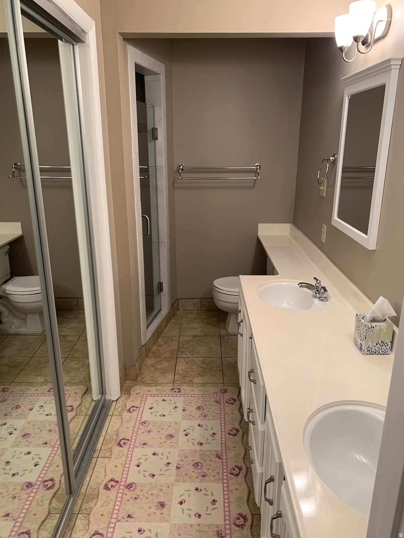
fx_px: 405
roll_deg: +0.6
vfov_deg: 67.3
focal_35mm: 26
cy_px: 269
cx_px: 202
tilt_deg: -17.1
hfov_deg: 53.1
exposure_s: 1/60
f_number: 1.8
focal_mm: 4.25
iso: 125
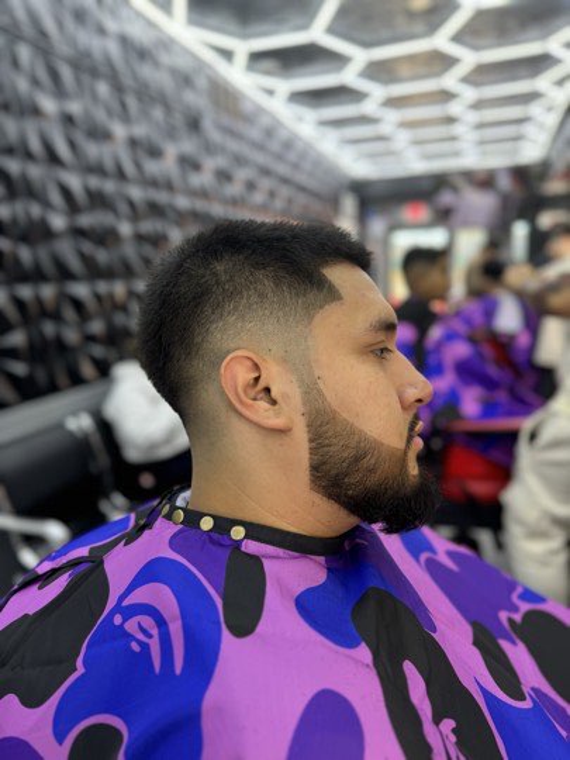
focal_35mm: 24
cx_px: 285
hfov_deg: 56.8
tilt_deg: -11.4
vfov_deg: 71.6
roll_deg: +2.9
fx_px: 527
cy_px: 380
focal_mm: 6.76
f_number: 1.78
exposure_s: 1/157
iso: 100
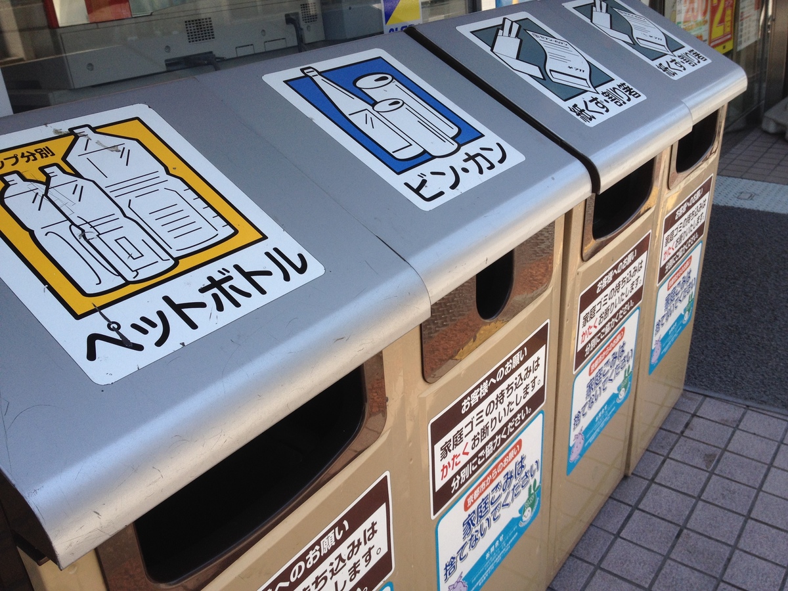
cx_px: 394
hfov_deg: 52.6
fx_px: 797
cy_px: 296
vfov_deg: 40.7
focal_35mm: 35
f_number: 2.4
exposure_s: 1/428
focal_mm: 4.28
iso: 50
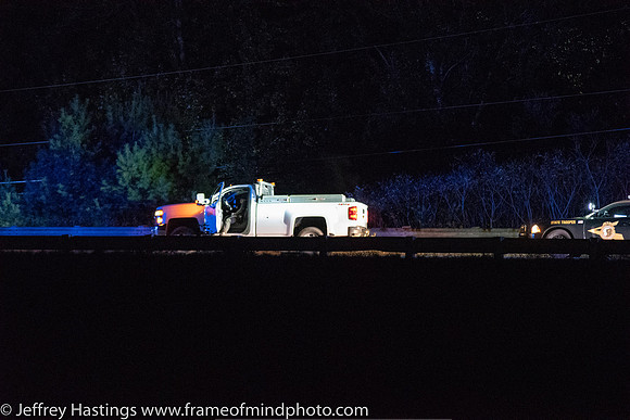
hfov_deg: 14.4
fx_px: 2494
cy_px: 210
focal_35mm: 142
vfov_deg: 9.6
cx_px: 315
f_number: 4.2
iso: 16000
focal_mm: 95
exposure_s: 1/50
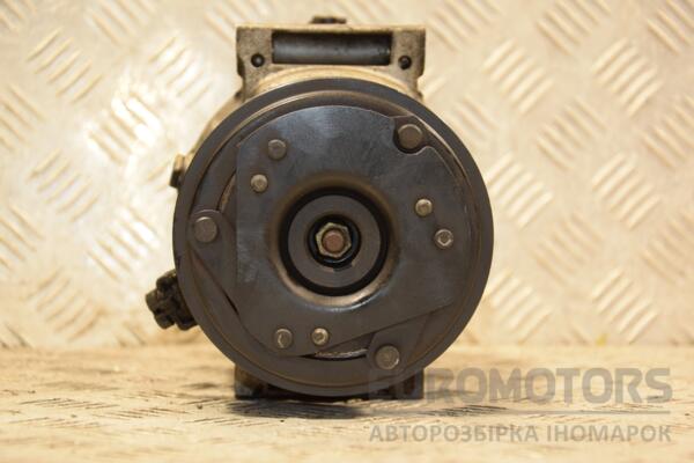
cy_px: 232
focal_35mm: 93
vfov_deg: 14.7
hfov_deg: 21.9
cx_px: 347
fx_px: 1793
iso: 800
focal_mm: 62
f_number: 5.3
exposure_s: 1/80
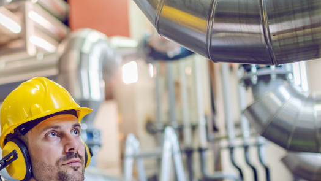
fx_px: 715
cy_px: 162
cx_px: 72
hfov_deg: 24.9
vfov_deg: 14.3
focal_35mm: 84
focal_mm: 35
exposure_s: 1/100
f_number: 1.4
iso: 640
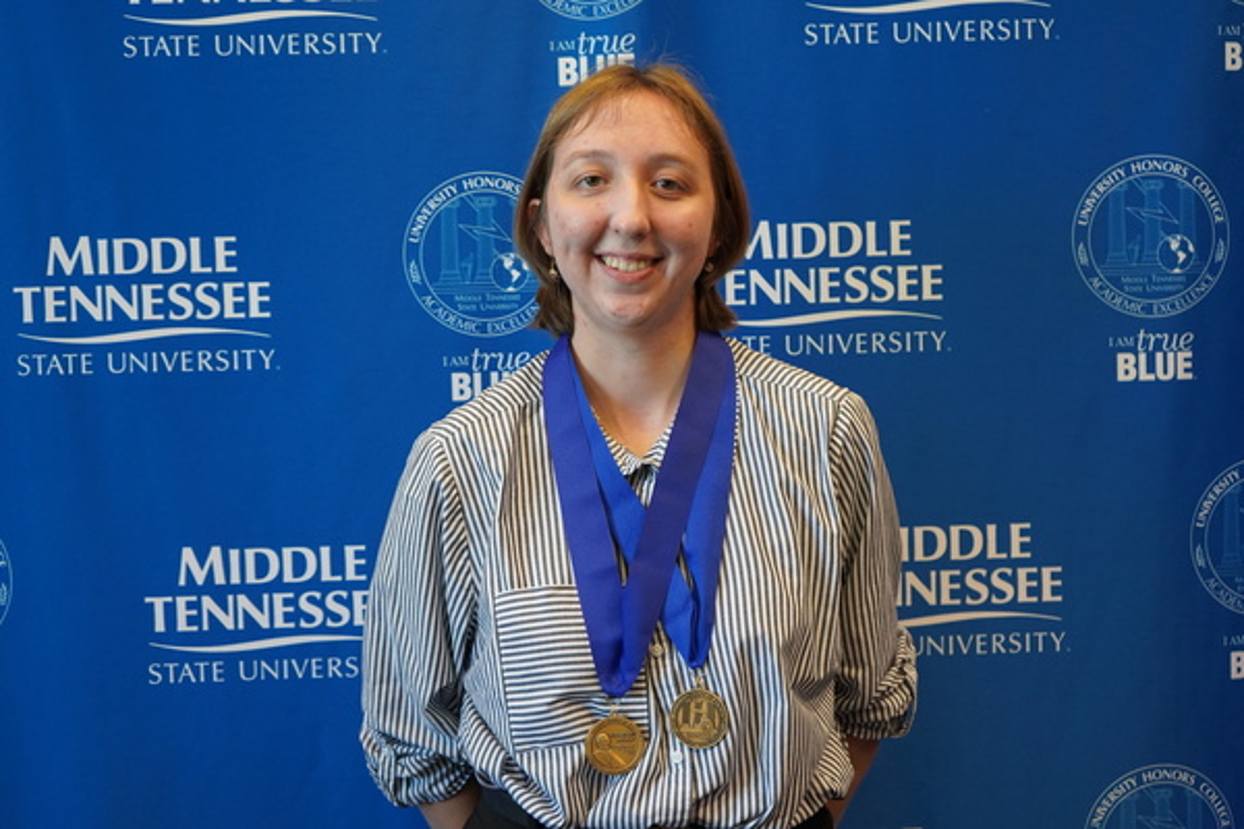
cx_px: 622
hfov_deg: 41.1
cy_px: 414
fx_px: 1659
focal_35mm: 48
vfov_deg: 28.1
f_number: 4.5
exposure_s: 1/160
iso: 1600
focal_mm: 48
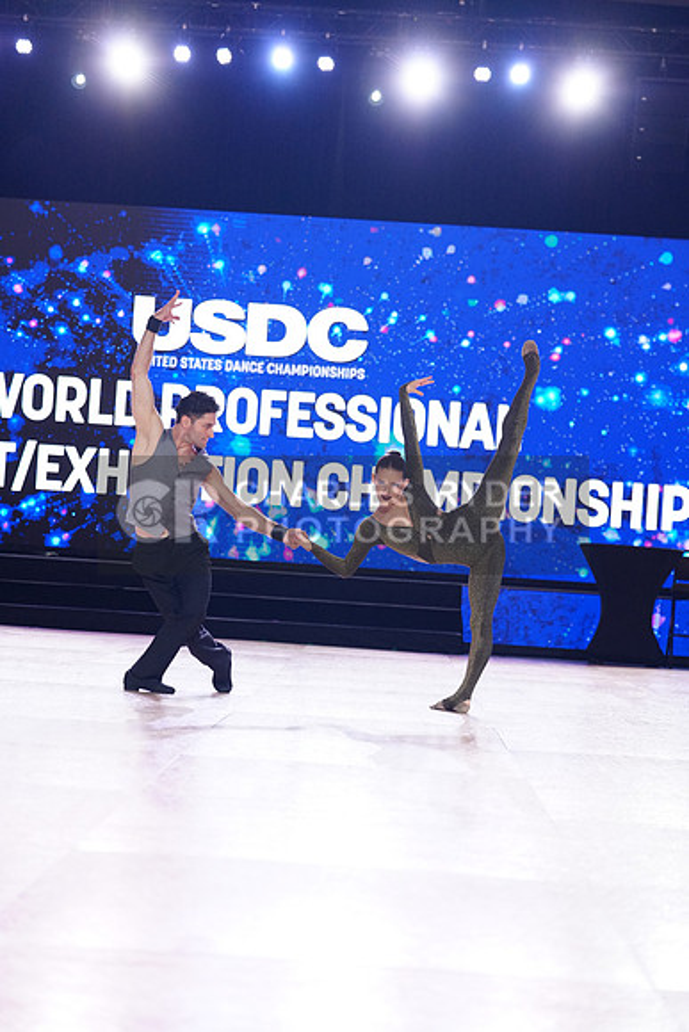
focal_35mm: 70
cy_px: 516
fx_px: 2008
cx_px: 344
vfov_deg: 28.8
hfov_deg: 19.5
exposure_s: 1/400
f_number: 2.8
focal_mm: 70
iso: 2000
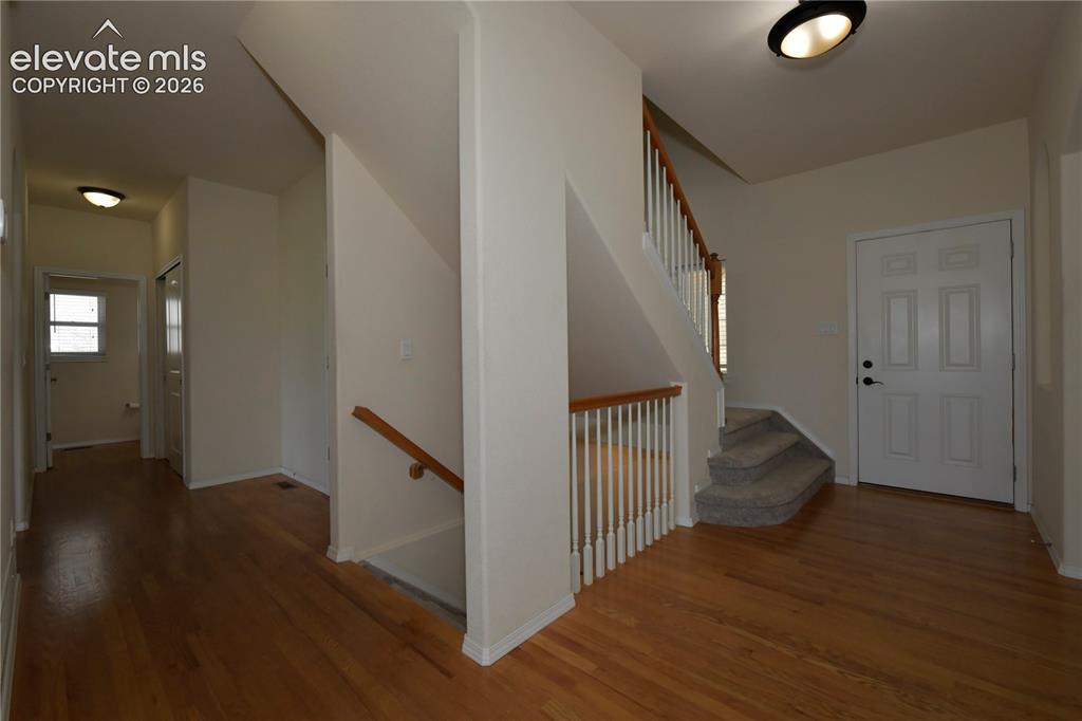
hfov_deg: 100.4
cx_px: 541
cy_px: 360
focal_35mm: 15
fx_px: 451
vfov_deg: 77.3
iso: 1250
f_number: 11
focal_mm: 15
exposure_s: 1/160
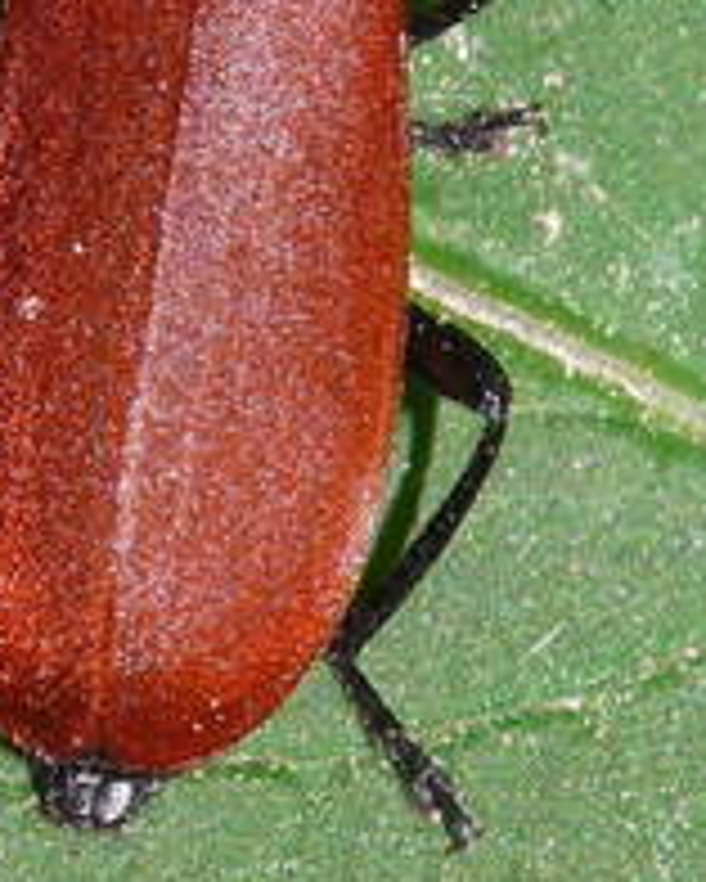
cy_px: -36
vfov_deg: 2.5
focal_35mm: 786
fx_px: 20513
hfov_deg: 2.0
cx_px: 153
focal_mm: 52.2
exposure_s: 1/250
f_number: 11
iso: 200
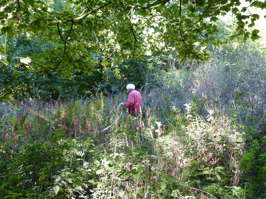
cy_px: 100
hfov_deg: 33.2
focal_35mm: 58
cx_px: 133
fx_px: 446
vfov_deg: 25.2
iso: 200
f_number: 3.2
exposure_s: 1/60
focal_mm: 10.5
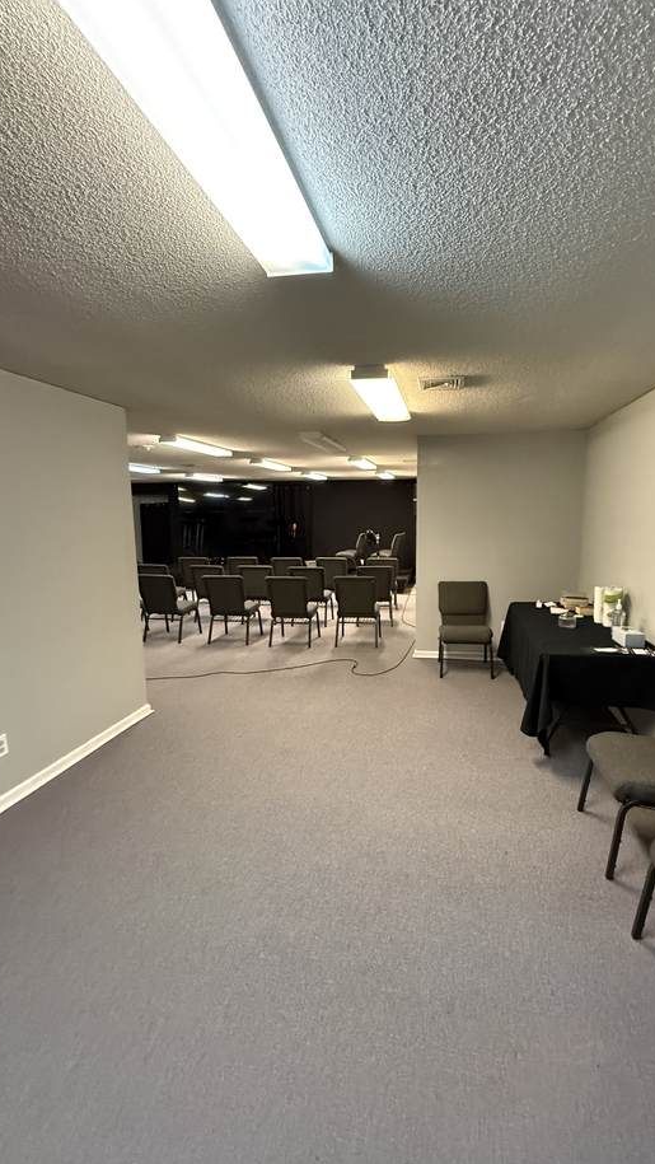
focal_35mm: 16
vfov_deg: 99.4
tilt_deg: -4.9
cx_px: 376
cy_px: 586
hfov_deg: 66.7
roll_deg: +1.1
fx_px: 494
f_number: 2.2
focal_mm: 2.22
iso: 800
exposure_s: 1/60
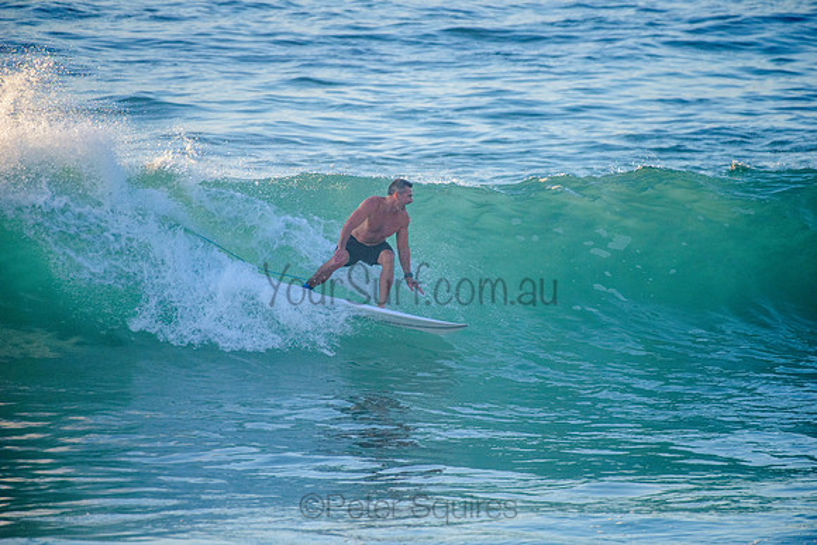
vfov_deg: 2.8
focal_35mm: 500
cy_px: 272
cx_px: 408
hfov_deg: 4.1
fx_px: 11349
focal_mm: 500
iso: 900
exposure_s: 1/2000
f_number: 5.6
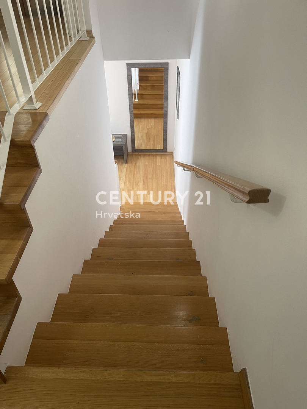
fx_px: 296
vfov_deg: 69.4
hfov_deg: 54.9
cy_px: 204
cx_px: 154
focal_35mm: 25
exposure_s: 1/50
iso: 80
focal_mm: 5.1
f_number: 1.6
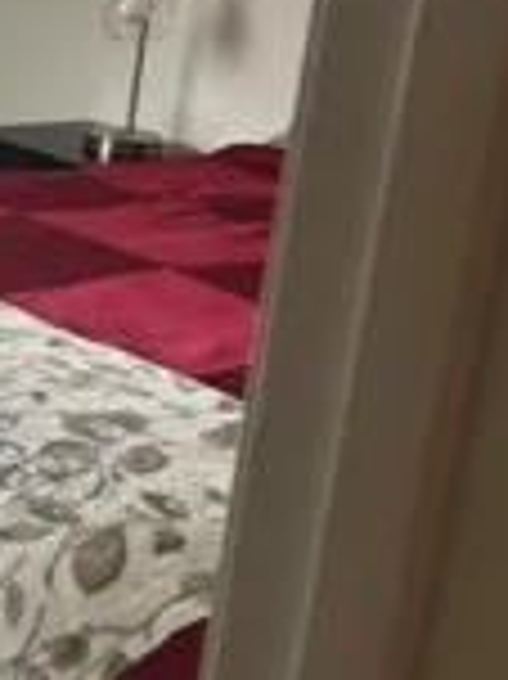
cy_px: 329
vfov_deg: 22.0
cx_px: -405
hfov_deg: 14.6
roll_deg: -2.9
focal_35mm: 89
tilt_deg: -18.2
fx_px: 1744
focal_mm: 6.86
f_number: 1.78
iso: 160
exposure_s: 1/60
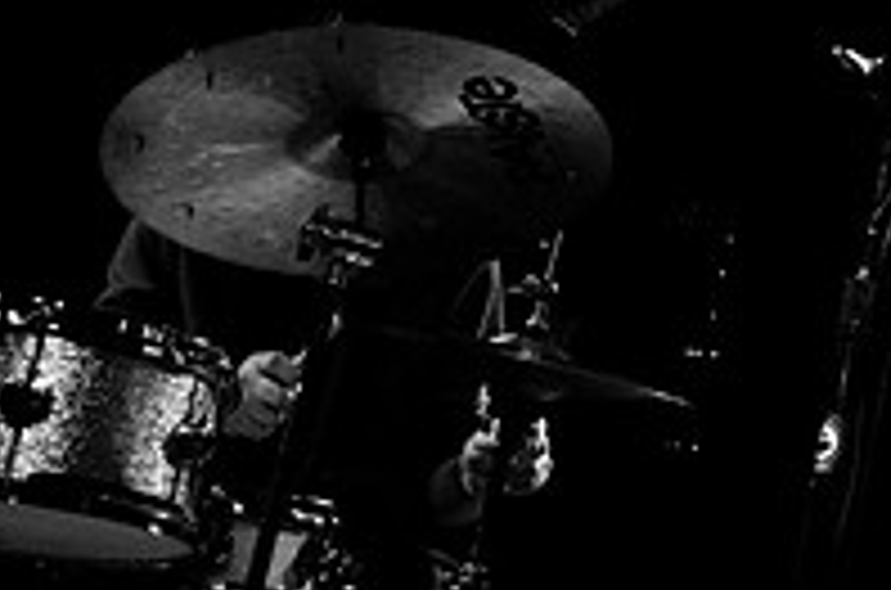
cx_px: 1004
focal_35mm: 88
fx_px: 2173
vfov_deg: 14.9
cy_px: -115
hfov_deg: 21.8
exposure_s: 1/60
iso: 800
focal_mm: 20
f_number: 2.8
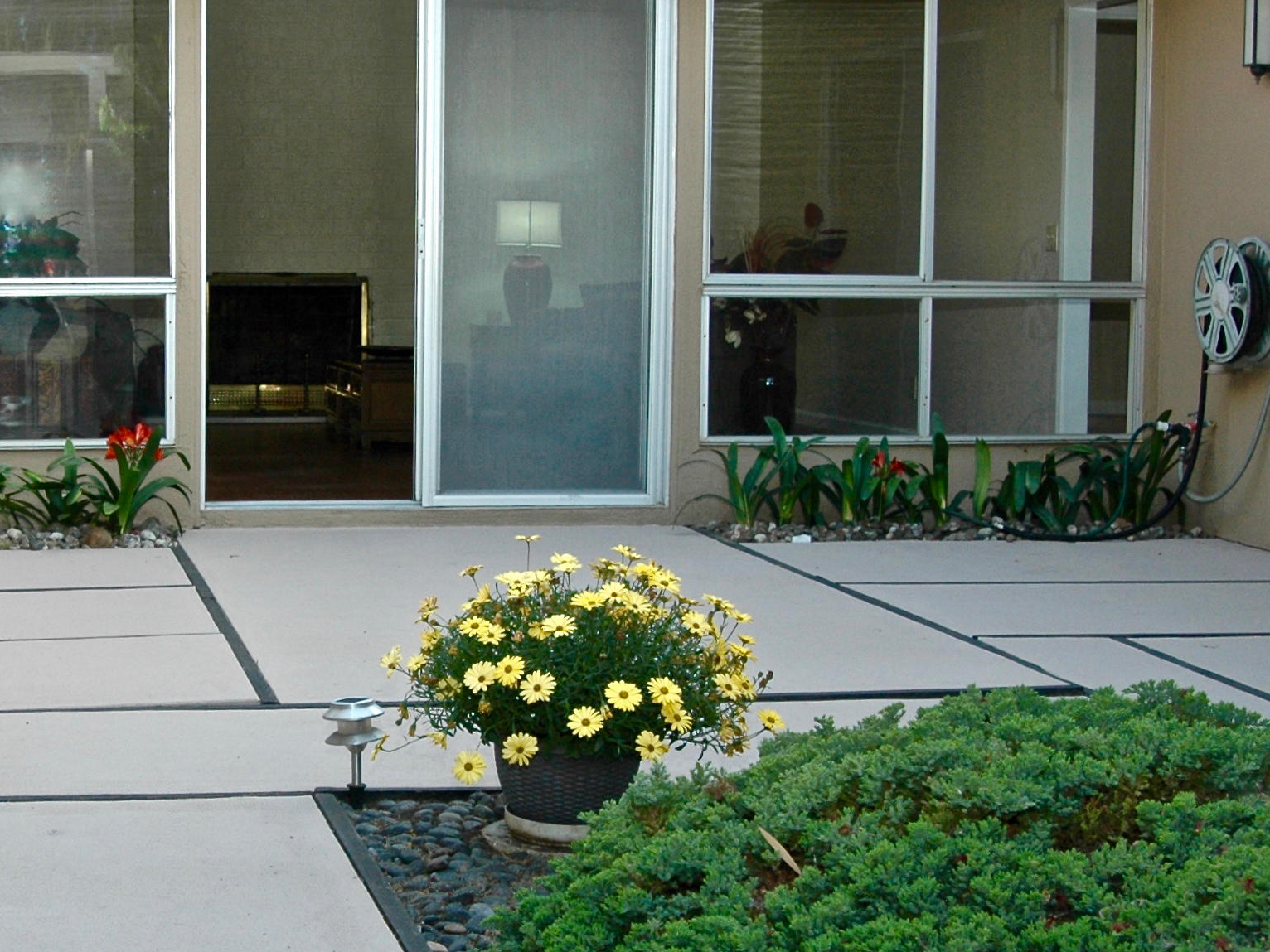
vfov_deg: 22.2
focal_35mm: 66
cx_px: 349
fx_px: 2421
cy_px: 540
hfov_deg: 29.0
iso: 400
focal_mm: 24
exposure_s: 1/125
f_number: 5.6
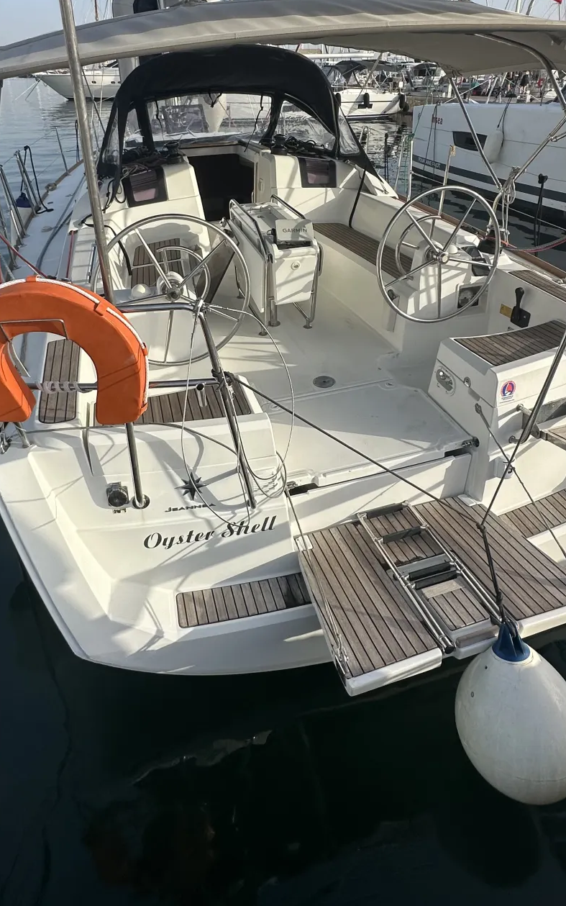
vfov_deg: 77.7
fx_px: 543
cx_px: 263
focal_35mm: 22
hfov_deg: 55.0
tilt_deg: -24.6
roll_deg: +0.2
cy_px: 323
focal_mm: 2.22
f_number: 2.2
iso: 50
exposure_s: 1/1667
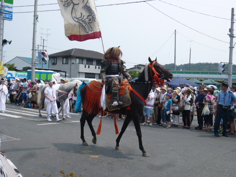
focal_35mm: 41
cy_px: 88
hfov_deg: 45.8
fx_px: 280
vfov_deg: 35.1
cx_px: 118
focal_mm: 7.4
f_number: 5.6
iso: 100
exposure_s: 1/500
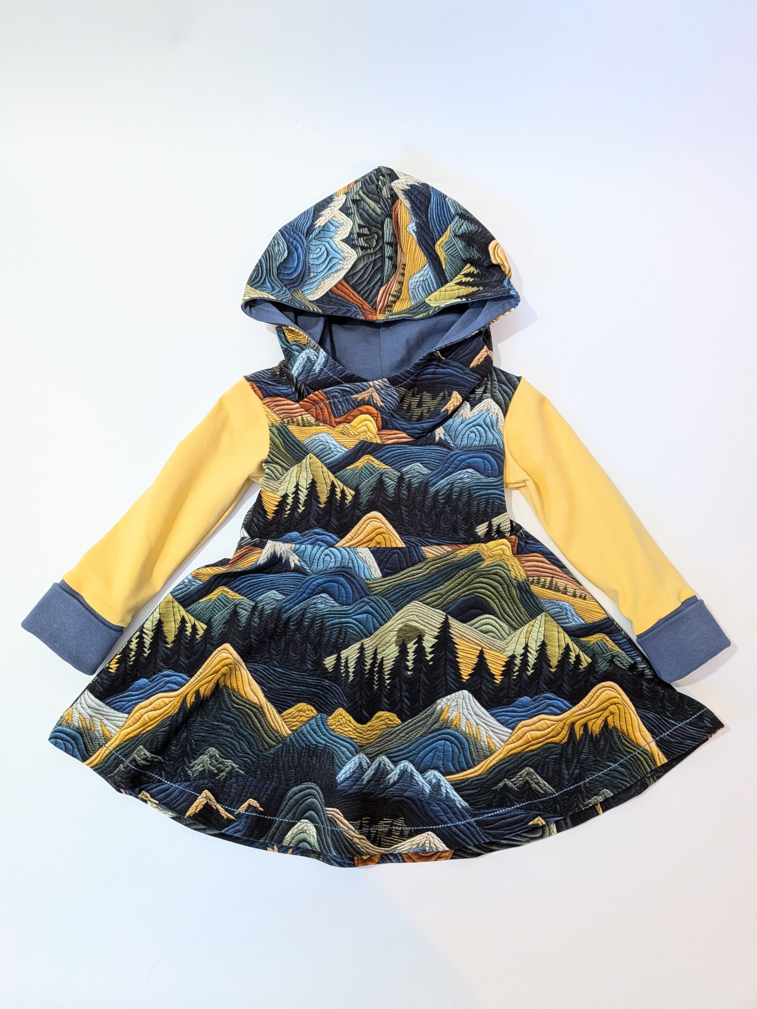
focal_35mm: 24
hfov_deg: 56.8
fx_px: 700
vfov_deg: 71.6
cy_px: 504
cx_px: 378
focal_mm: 4.53
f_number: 1.7
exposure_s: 1/40
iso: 129
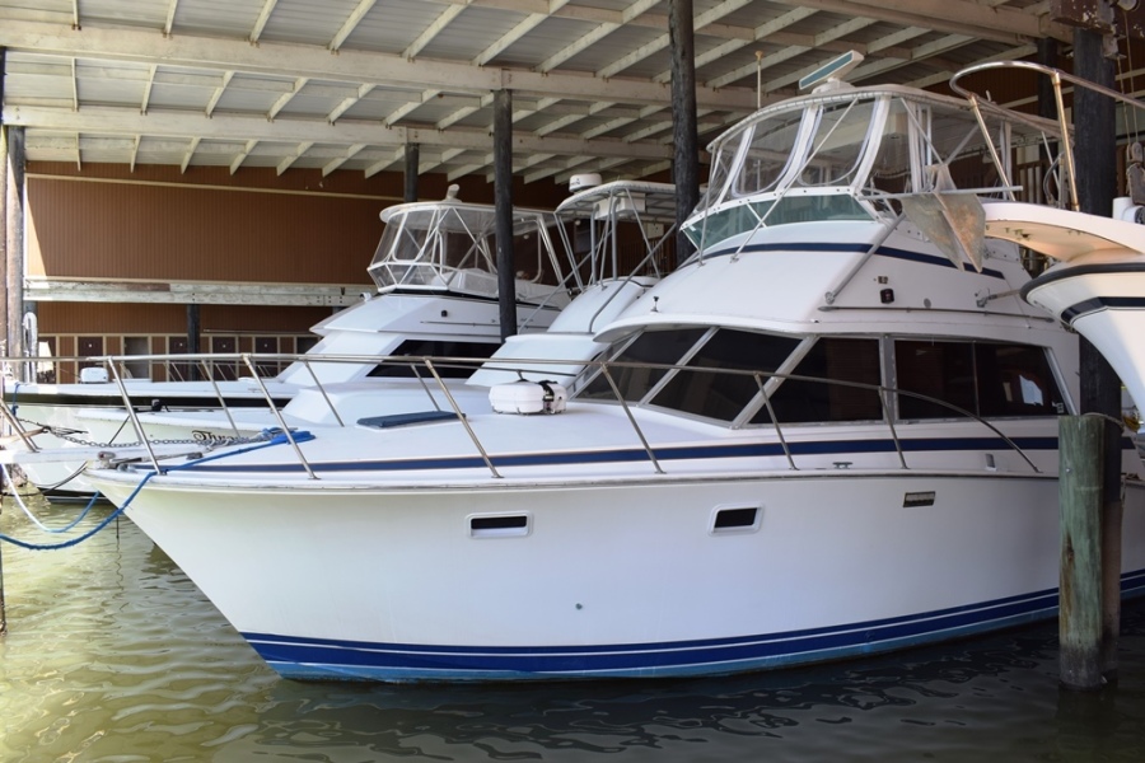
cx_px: 572
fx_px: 954
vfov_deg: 43.6
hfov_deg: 61.9
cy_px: 382
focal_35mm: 30
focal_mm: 20
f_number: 8
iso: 360
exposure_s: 1/250
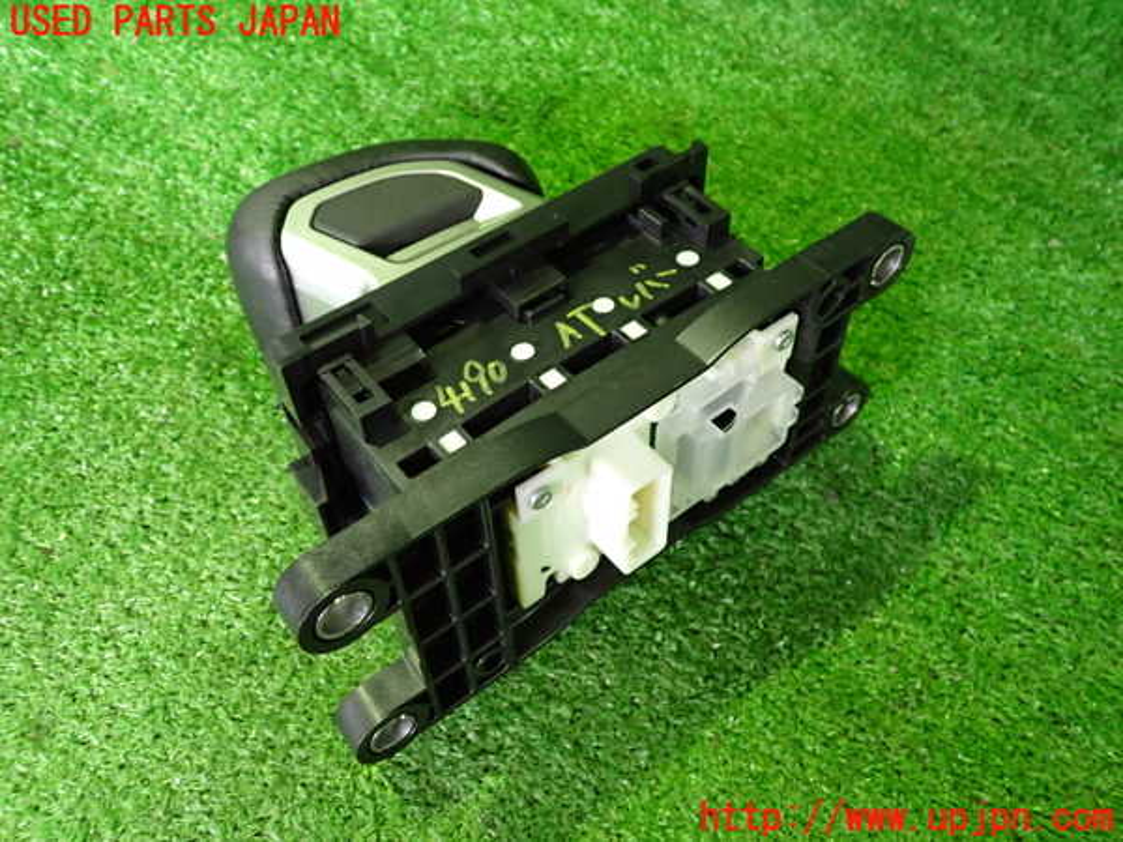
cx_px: 562
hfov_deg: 60.0
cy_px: 421
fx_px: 973
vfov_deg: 46.8
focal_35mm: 30
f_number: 2.3
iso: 800
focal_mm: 5.4
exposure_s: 1/30
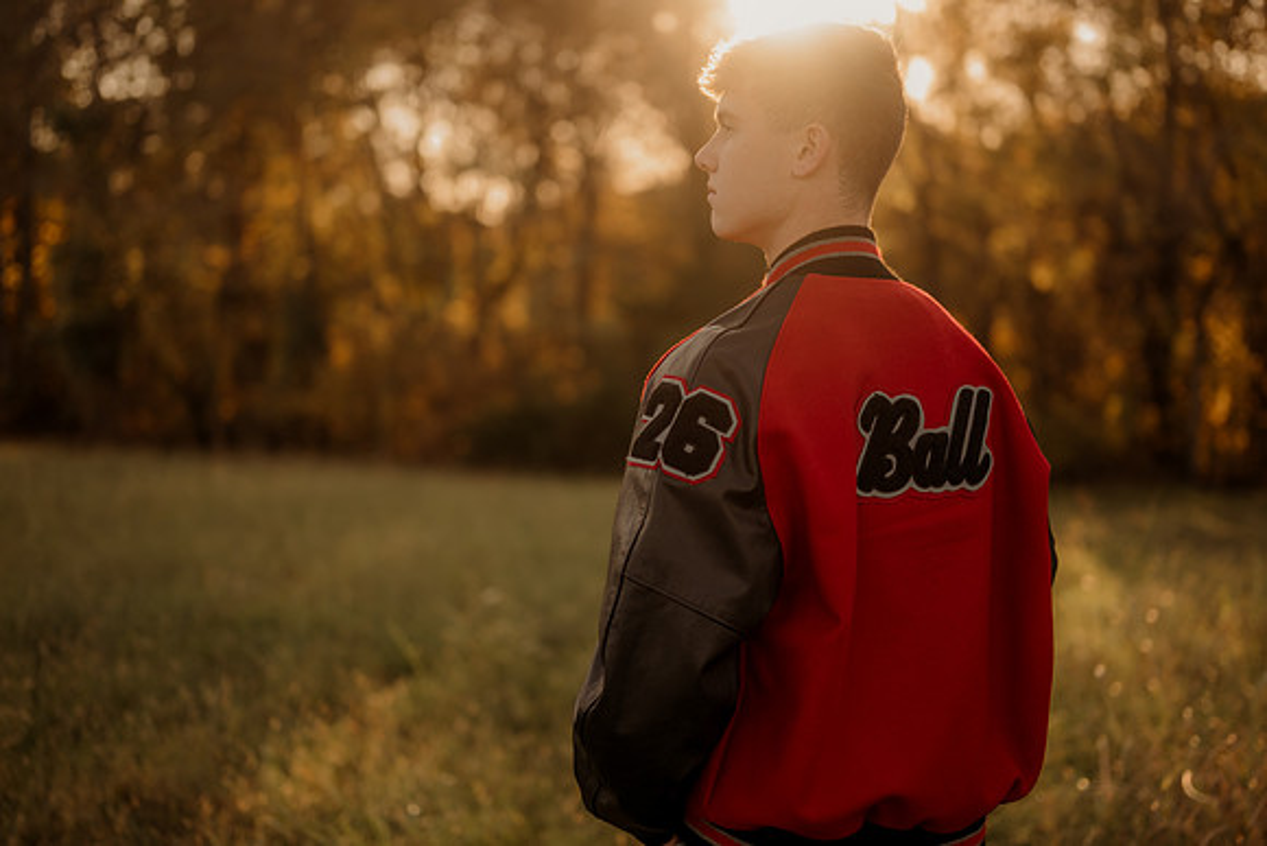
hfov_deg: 39.6
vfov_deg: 27.0
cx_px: 634
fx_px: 1760
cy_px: 423
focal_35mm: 50
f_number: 1.8
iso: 250
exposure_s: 1/1000
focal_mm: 50
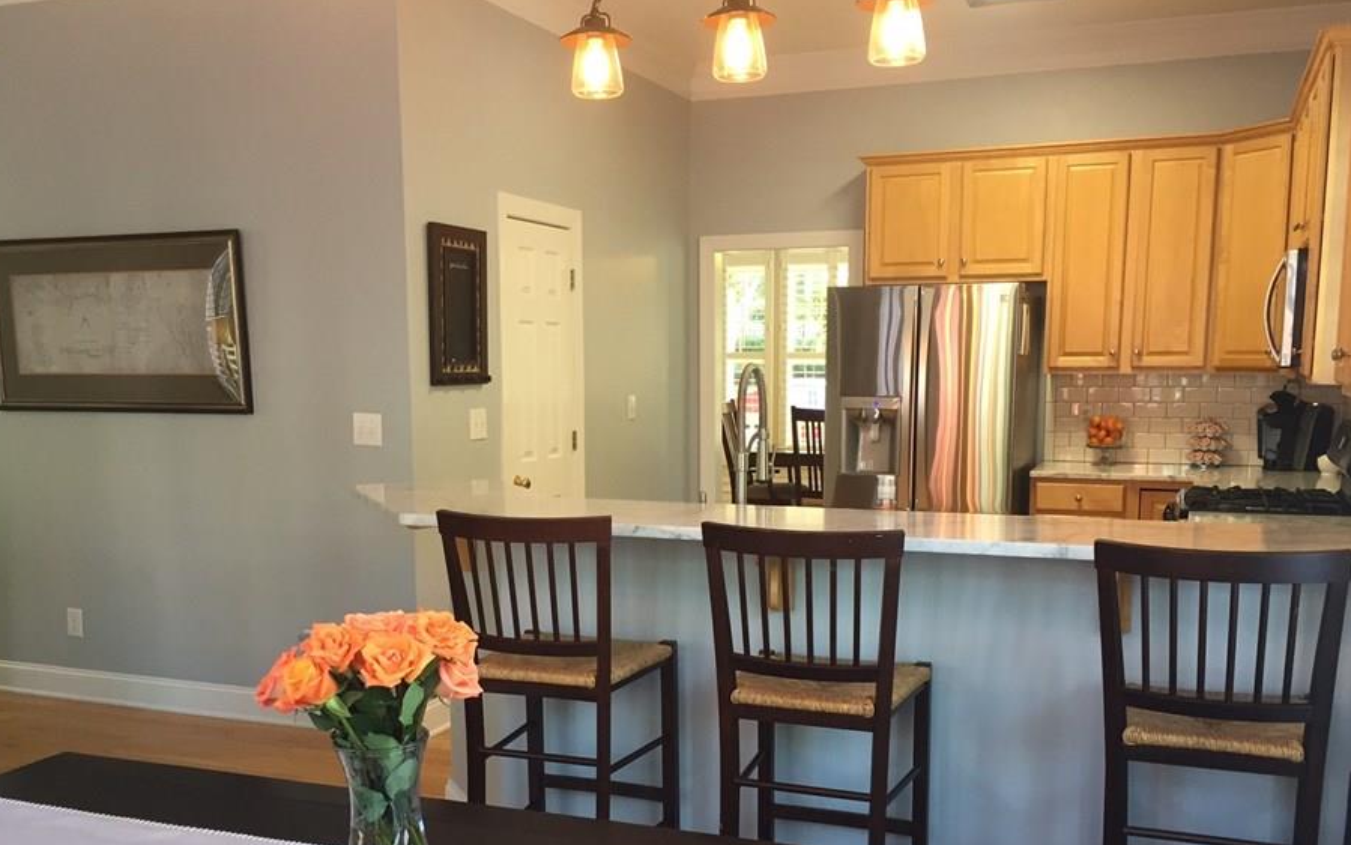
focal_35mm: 35
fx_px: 1289
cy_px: 547
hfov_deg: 55.3
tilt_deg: -8.6
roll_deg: -0.1
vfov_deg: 36.0
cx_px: 681
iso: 80
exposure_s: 1/30
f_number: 2.2
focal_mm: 4.15
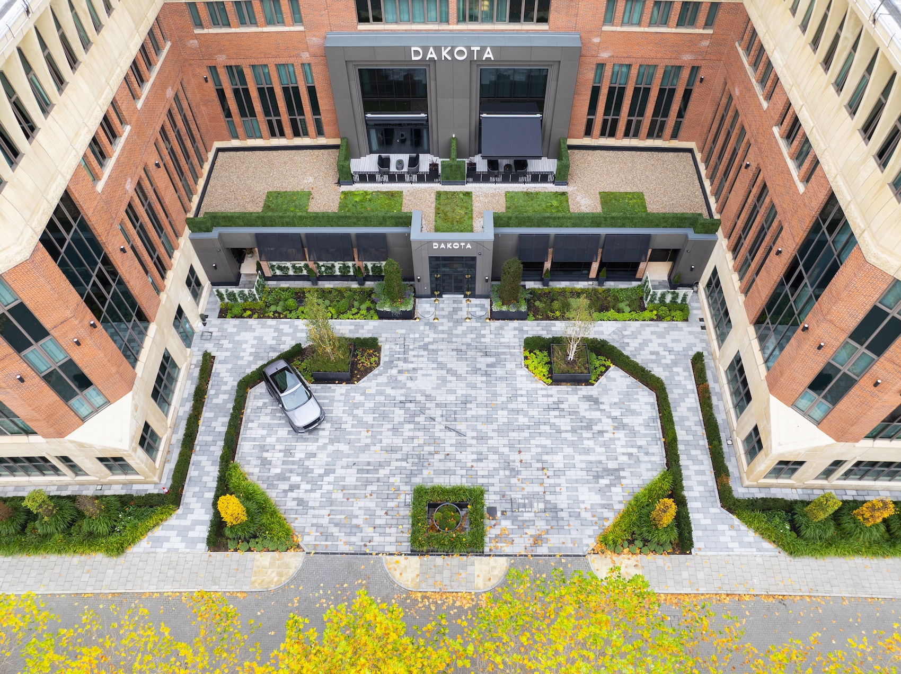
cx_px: 450
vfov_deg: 56.8
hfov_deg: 71.6
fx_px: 624
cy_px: 337
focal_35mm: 24
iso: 300
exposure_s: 1/320
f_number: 2.8
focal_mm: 12.29
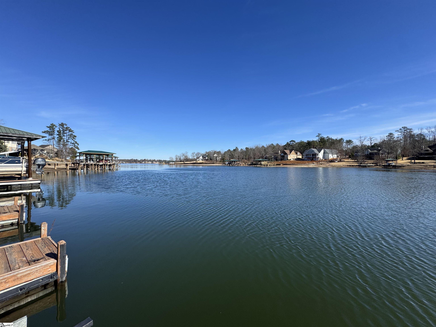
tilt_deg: -0.9
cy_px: 164
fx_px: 176
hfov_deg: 102.1
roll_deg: -1.1
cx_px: 218
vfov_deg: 85.7
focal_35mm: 14
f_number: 2.2
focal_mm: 2.22
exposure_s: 1/1880
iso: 50
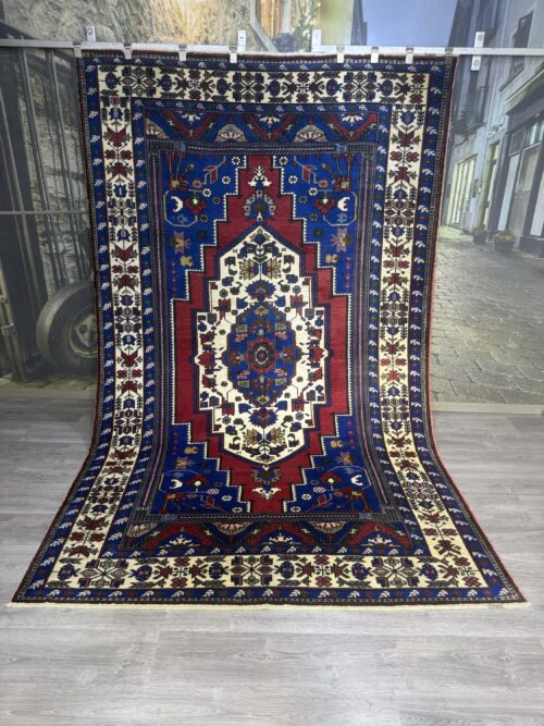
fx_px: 503
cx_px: 272
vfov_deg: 71.6
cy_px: 363
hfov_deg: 56.8
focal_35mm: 24
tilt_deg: -22.7
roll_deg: -0.8
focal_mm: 6.76
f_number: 1.78
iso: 100
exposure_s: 1/100
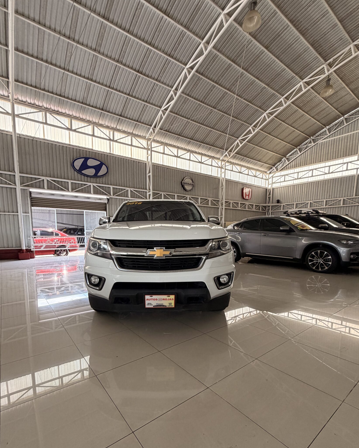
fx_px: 226
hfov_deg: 76.7
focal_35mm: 17
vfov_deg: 88.8
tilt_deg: -7.4
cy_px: 263
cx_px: 161
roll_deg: -0.2
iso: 160
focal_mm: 2.22
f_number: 2.2
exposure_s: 1/121
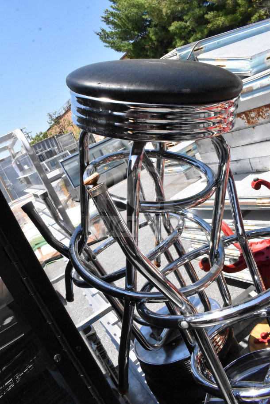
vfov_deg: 67.4
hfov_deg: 47.9
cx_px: 135
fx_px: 304
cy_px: 202
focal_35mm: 27
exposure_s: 1/2000
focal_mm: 18
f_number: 22
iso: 6400
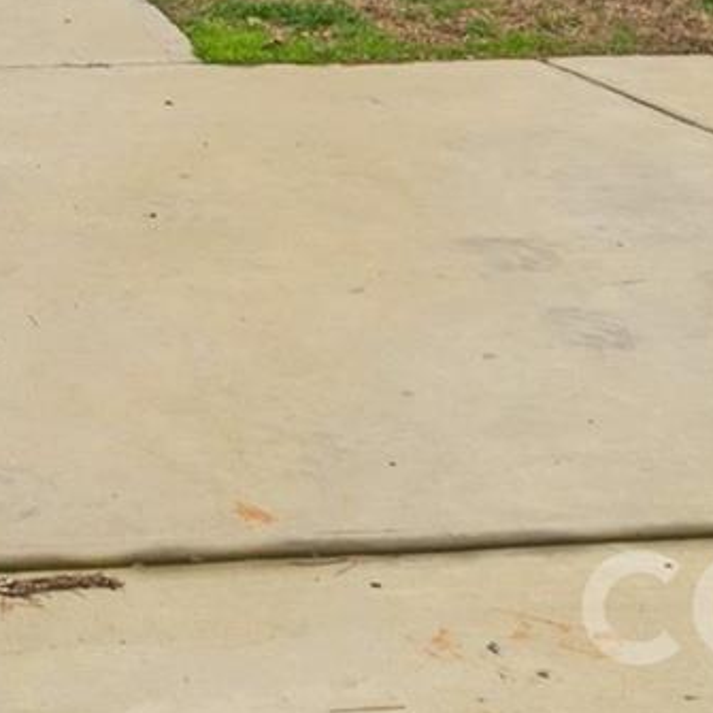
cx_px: -317
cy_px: -684
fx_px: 1818
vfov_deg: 16.9
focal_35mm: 78
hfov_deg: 19.6
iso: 400
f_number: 6.3
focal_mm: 10
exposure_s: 1/250
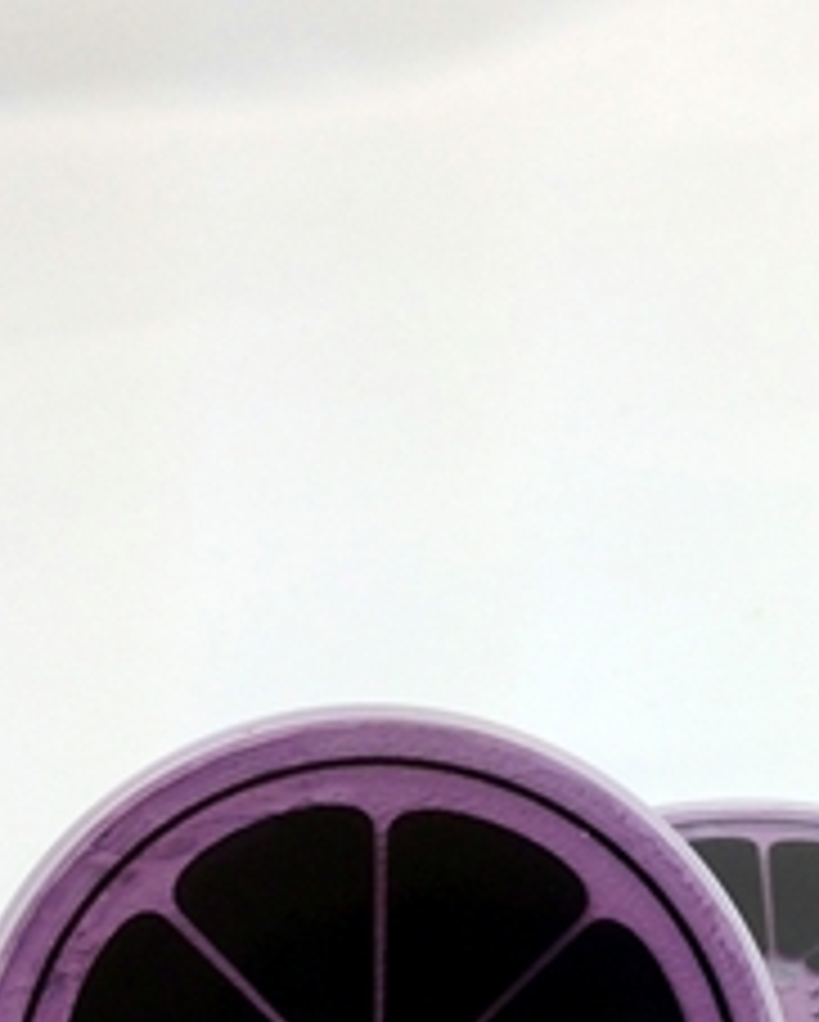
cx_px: 702
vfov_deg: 23.0
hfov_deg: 19.4
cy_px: 1117
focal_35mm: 78
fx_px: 2360
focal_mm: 4.12
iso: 50
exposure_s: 1/151
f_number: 2.4
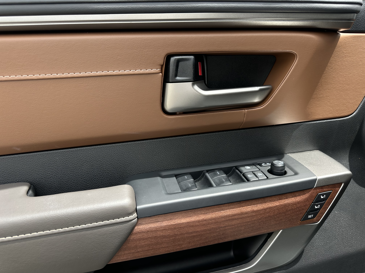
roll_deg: +2.2
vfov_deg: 56.8
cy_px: 136
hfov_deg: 71.6
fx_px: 253
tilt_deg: -19.8
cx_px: 182
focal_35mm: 24
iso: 80
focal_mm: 6.86
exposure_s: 1/676
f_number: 1.78
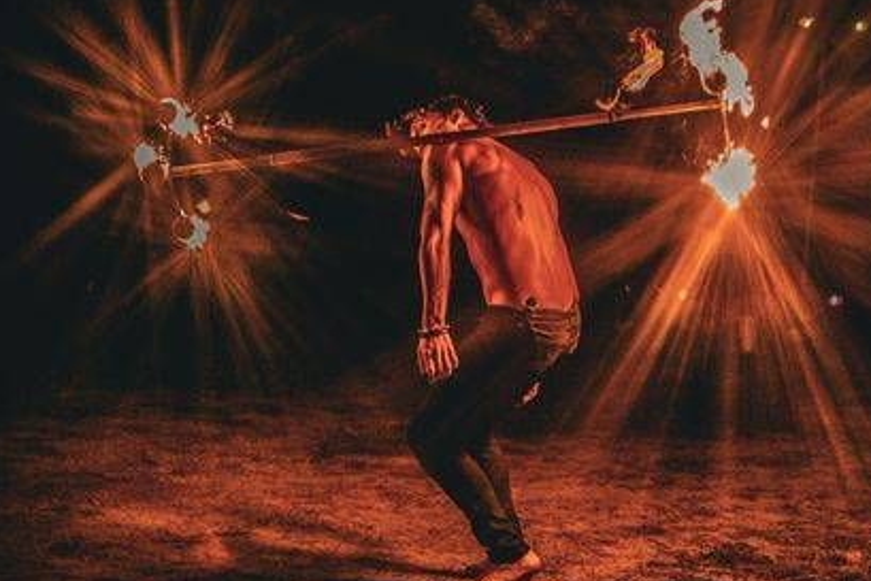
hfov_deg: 15.8
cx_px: 486
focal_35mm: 130
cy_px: 382
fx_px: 3146
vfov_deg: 10.5
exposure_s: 1/200
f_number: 2.8
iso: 5000
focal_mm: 70
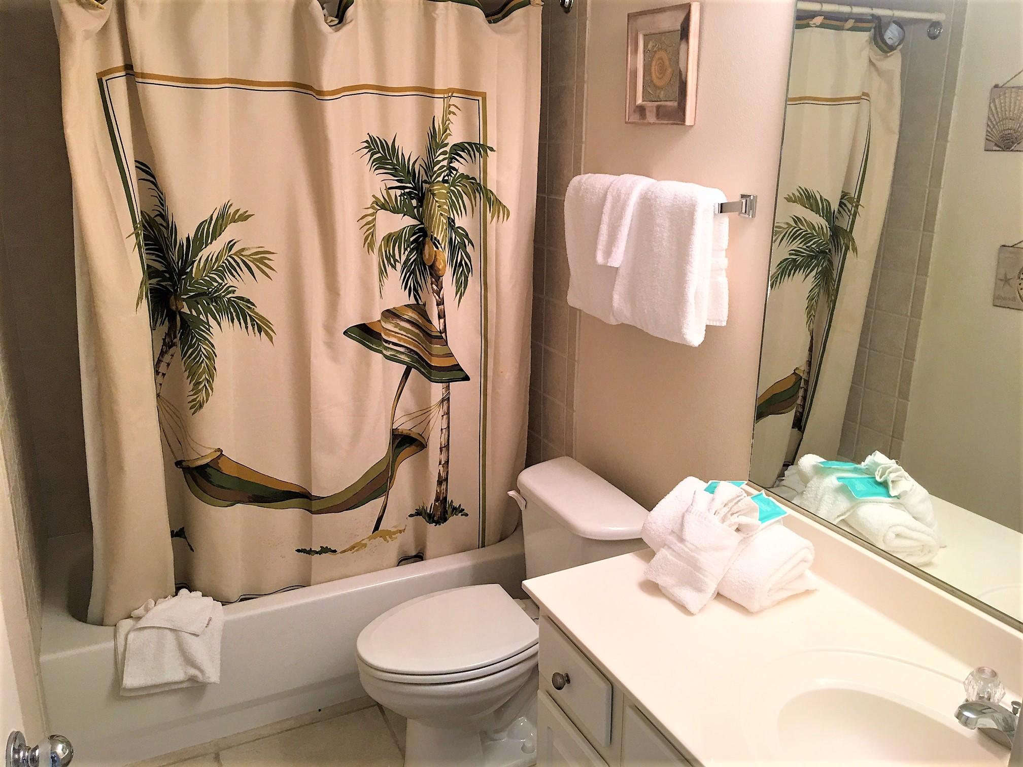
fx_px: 857
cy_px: 384
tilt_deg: -14.5
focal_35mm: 29
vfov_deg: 48.2
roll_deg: -0.1
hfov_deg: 61.7
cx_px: 512
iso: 32
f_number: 2.2
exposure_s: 1/15
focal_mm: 4.15
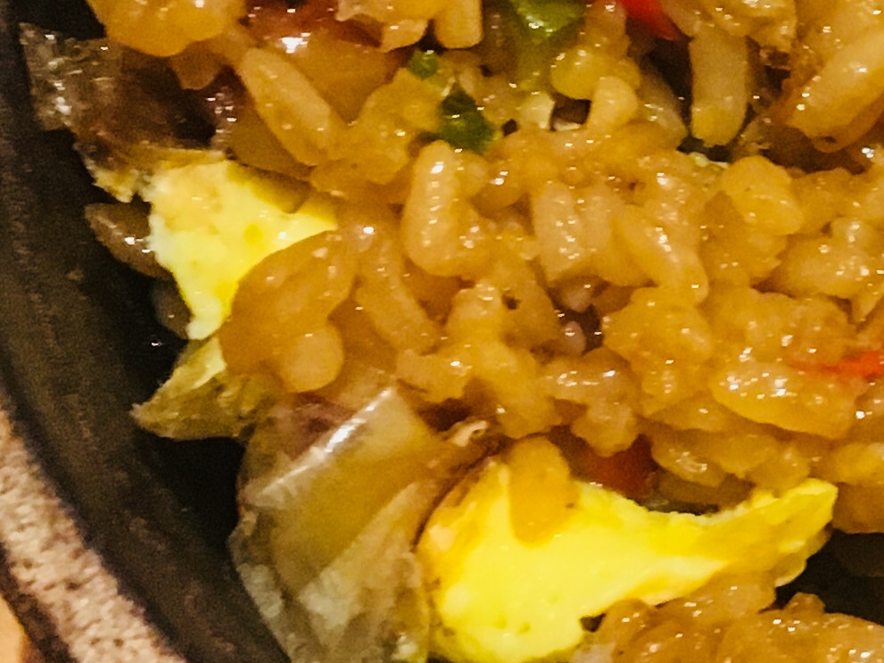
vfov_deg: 12.5
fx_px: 3013
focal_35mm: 118
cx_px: 1399
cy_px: 122
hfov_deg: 15.2
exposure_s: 1/20
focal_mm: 4.15
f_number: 2.2
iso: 200
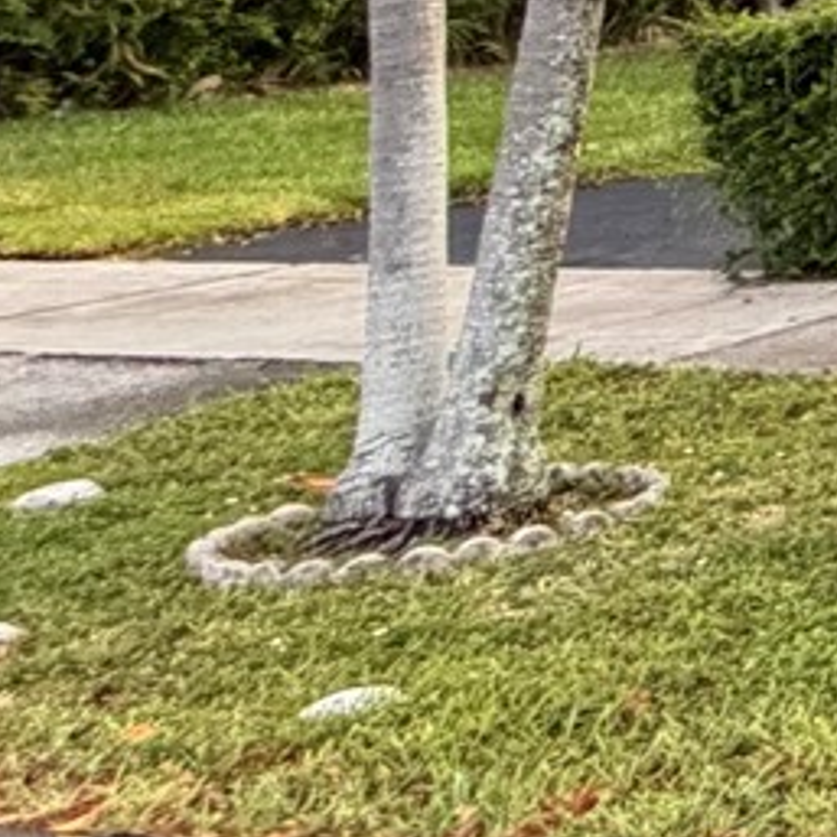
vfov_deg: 19.6
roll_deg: +0.9
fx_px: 2106
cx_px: 2423
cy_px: -404
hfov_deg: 12.0
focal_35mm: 77
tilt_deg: +7.1
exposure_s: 1/118
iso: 320
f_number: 2.2
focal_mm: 2.22
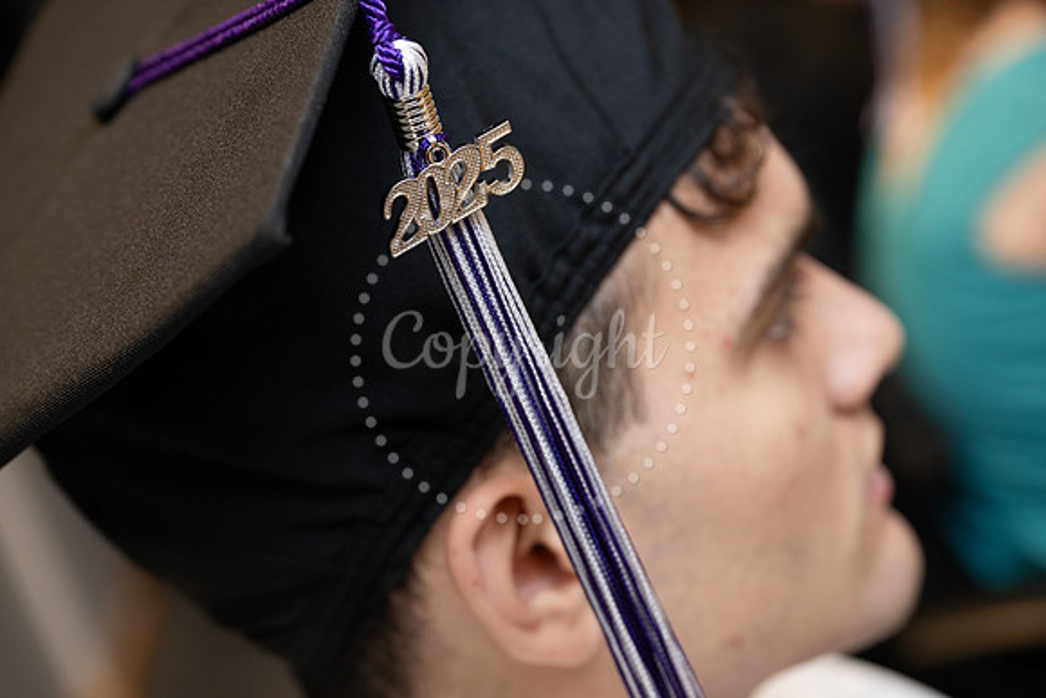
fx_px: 2296
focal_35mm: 79
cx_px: 523
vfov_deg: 17.3
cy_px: 349
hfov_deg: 25.7
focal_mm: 79
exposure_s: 1/125
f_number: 5
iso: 1000
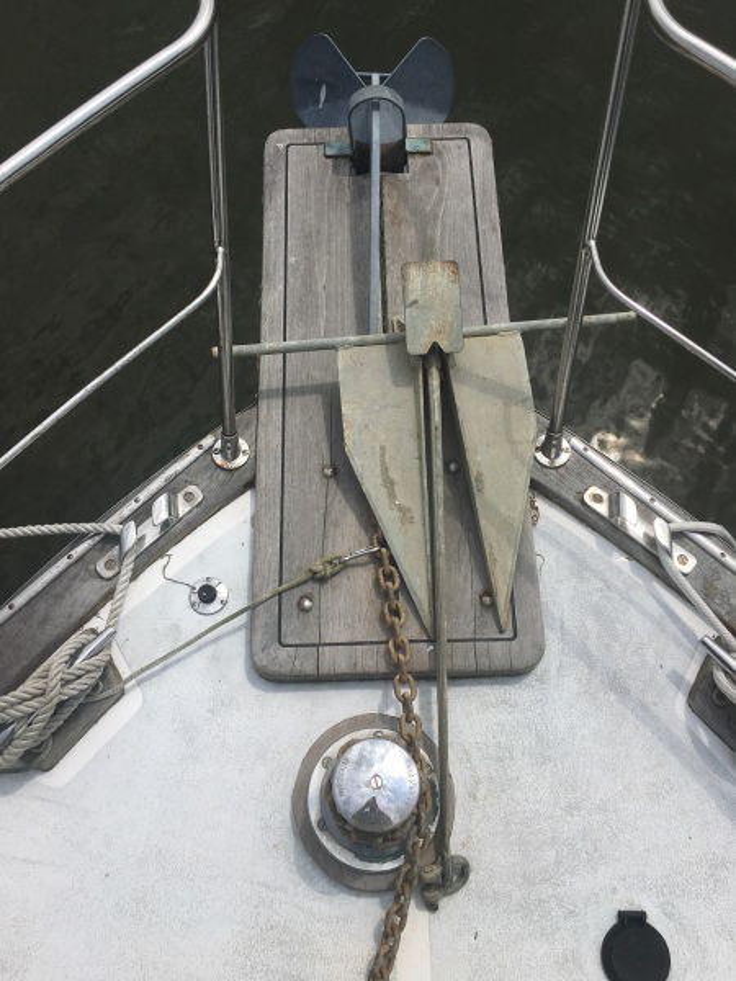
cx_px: 368
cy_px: 490
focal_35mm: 29
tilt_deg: -63.4
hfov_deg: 48.2
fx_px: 822
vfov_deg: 61.7
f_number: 2.2
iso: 25
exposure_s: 1/5128
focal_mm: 4.15
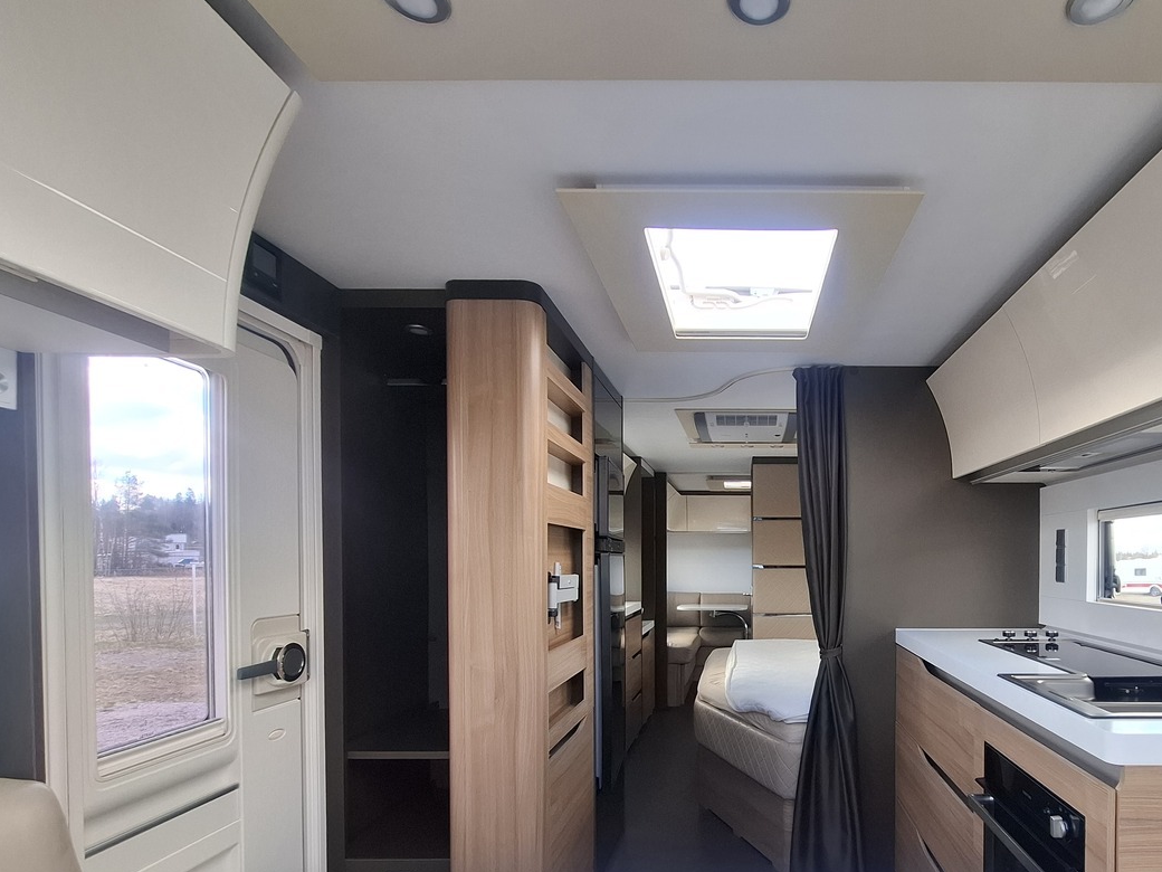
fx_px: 604
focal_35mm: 18
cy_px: 577
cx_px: 731
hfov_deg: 85.9
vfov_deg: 69.7
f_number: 2.2
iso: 50
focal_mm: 1.74
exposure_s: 1/50
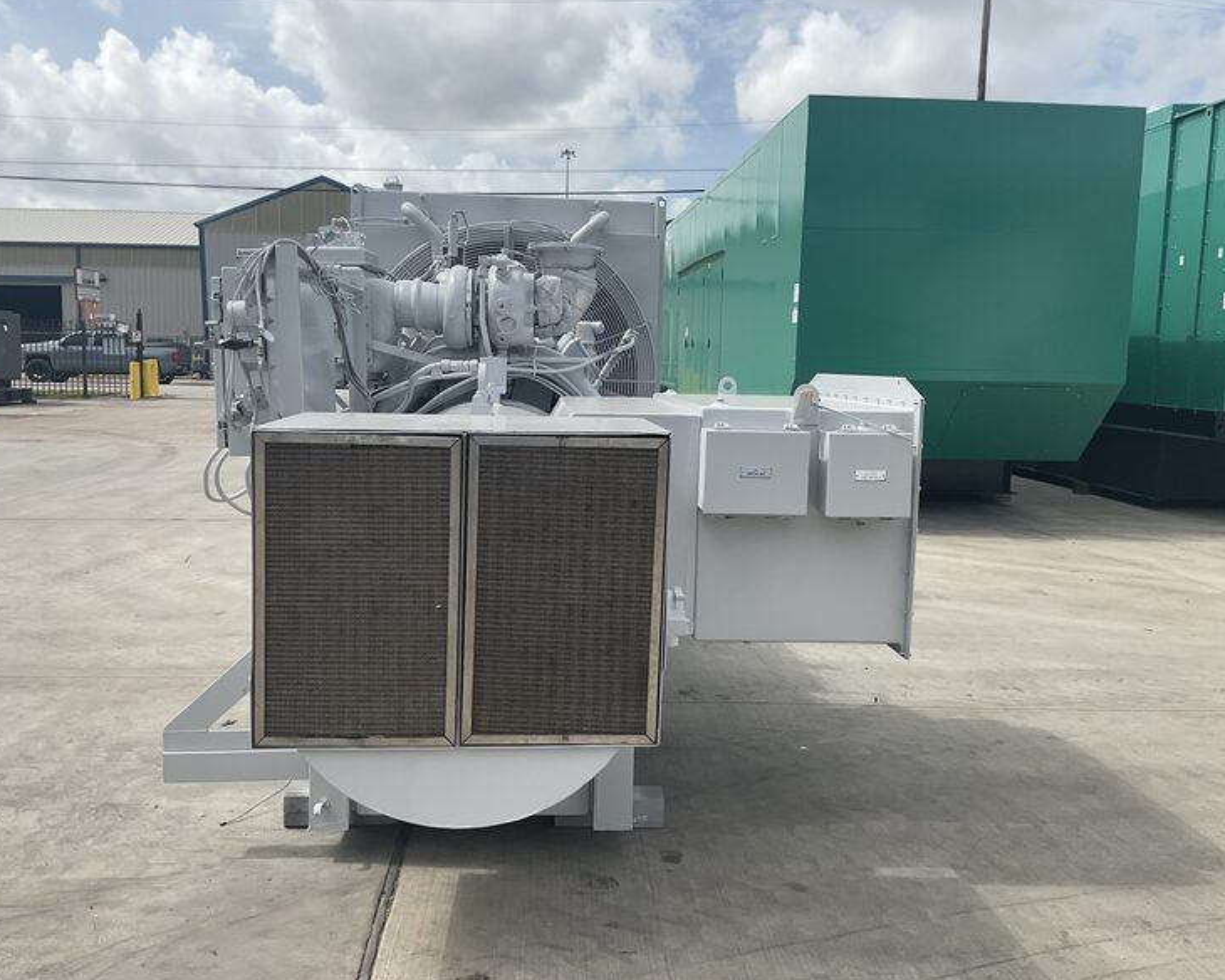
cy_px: 483
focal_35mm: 31
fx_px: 1124
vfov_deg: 47.1
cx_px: 594
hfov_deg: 57.2
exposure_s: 1/2427
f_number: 1.8
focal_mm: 3
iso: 16
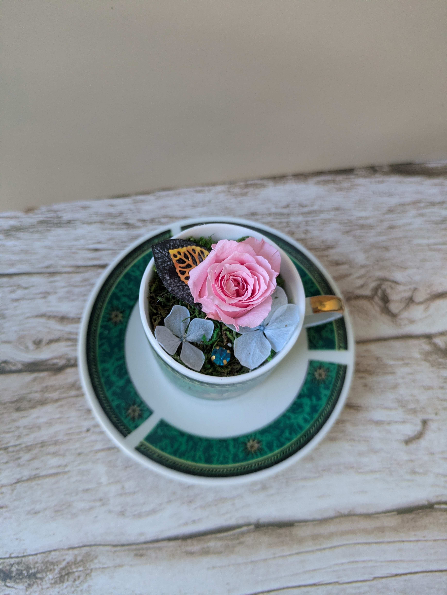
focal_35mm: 25
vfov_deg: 69.4
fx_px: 430
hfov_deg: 54.9
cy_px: 298
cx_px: 224
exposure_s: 1/100
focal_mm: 5.43
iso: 392
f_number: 1.89
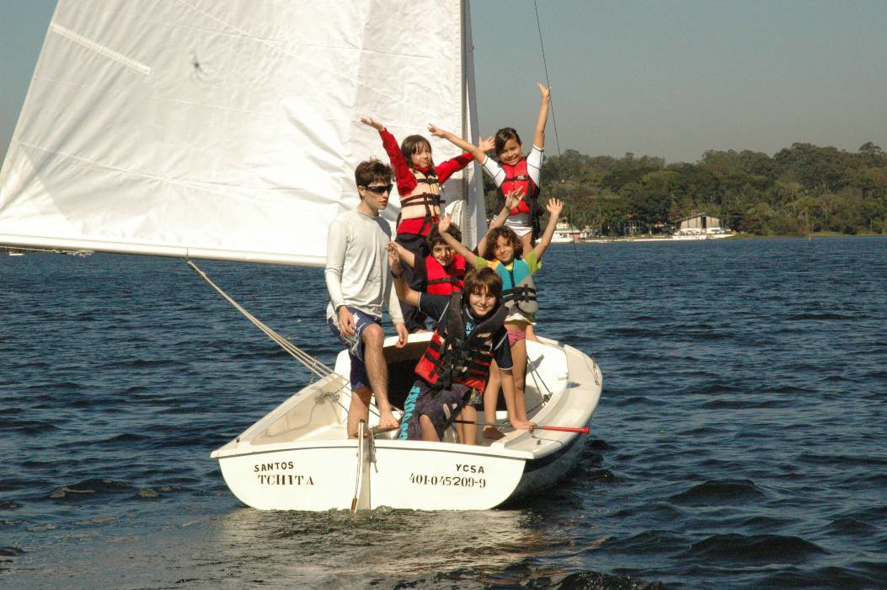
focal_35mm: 105
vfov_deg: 13.0
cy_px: 295
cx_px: 444
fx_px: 2585
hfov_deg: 19.5
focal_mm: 70
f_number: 20
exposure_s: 1/800
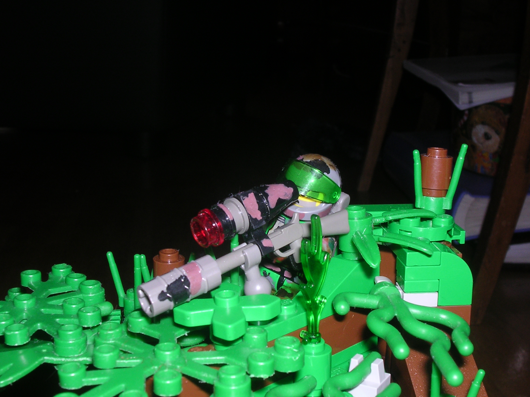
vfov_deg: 26.6
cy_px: 201
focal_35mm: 55
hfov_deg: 34.9
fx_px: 842
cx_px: 272
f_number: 6.4
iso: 100
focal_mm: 8
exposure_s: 1/60.1
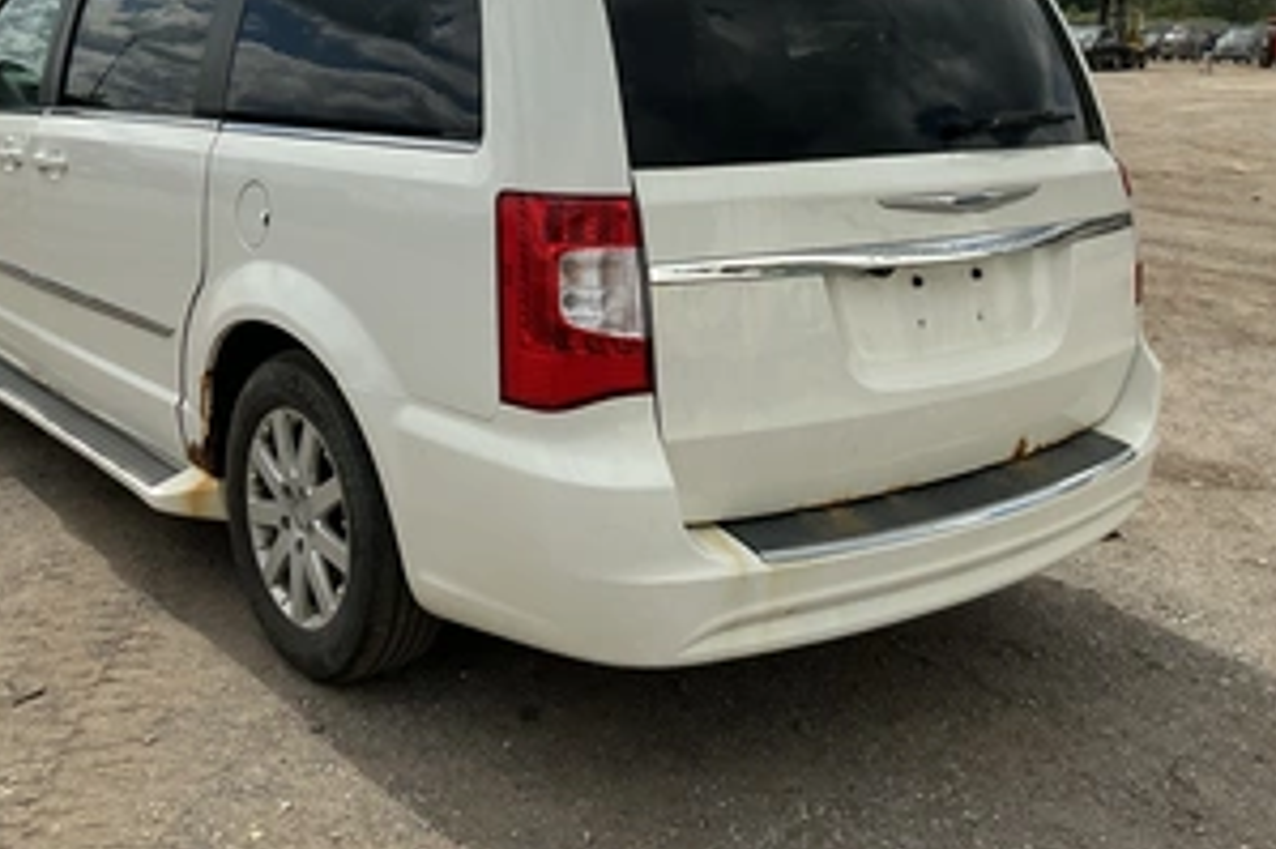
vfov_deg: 33.7
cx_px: 551
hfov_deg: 49.4
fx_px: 1382
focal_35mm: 39
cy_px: 252
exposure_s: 1/2959
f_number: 1.8
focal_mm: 3
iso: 25
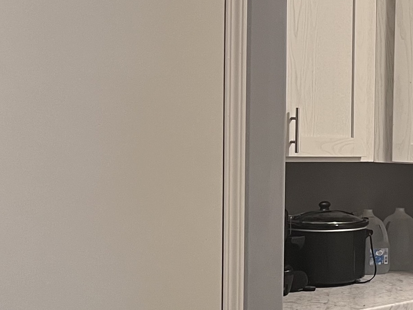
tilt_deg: -8.0
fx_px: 1038
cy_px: 267
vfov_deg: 16.8
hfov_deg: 20.6
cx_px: 533
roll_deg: -2.5
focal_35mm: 87
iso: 200
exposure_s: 1/60
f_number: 1.5
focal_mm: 5.7
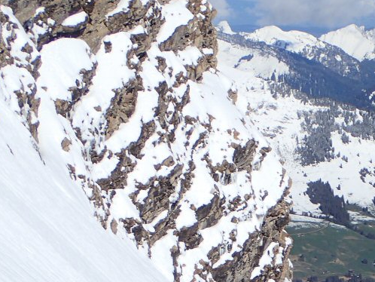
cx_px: 351
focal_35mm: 107
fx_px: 1160
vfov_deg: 13.6
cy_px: 309
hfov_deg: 18.0
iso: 100
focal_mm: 7.34
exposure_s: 1/250
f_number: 11
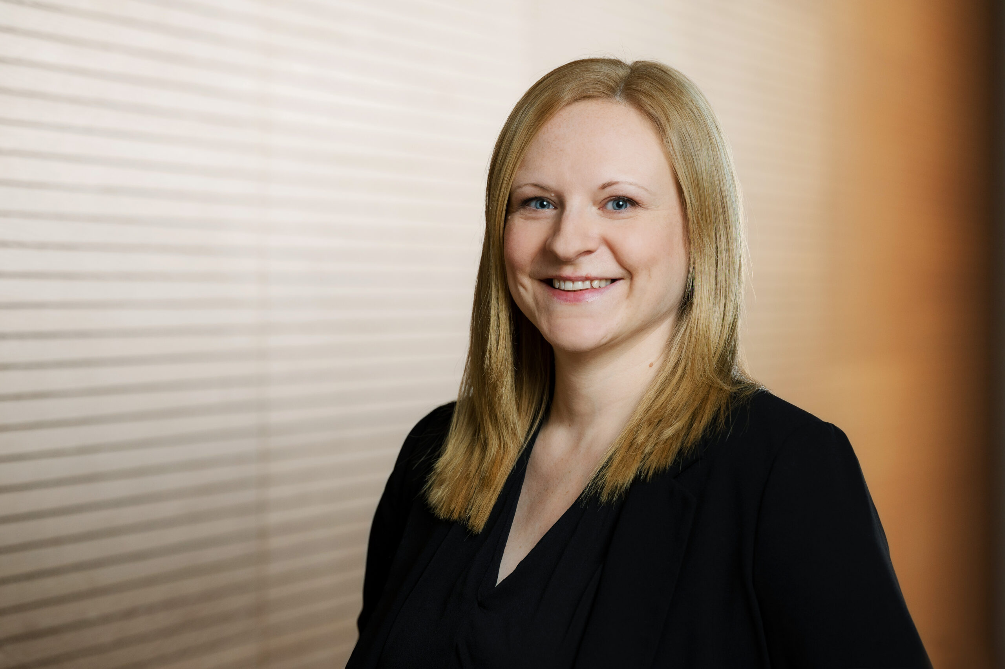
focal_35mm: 140
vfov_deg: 9.8
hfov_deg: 14.7
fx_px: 3905
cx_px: 502
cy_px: 334
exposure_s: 1/160
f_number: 4
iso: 400
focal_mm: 140
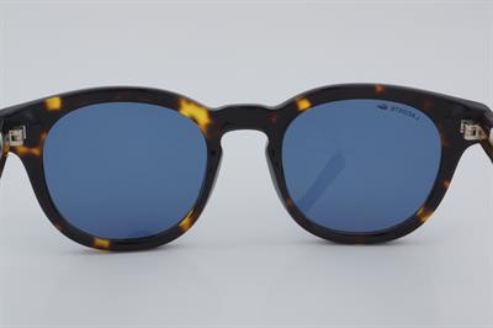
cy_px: 164
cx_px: 246
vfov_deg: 20.1
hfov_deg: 29.9
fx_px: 924
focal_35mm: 68
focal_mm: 45
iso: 100
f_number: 32
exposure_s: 1/4
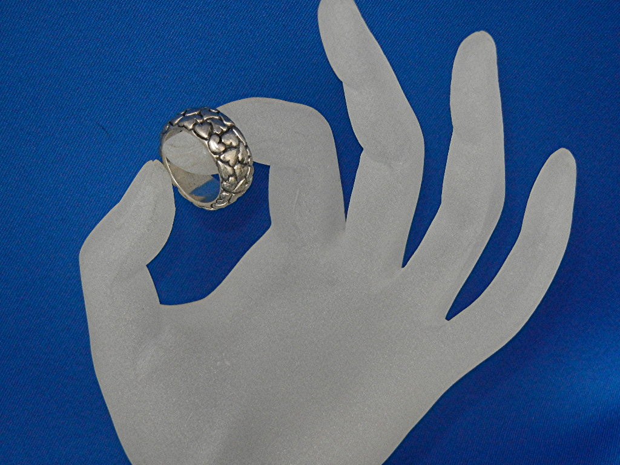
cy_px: 232
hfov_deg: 32.7
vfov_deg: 24.8
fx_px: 1057
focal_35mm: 59
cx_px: 310
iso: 800
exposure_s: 1/30
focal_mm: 10.6
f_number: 8
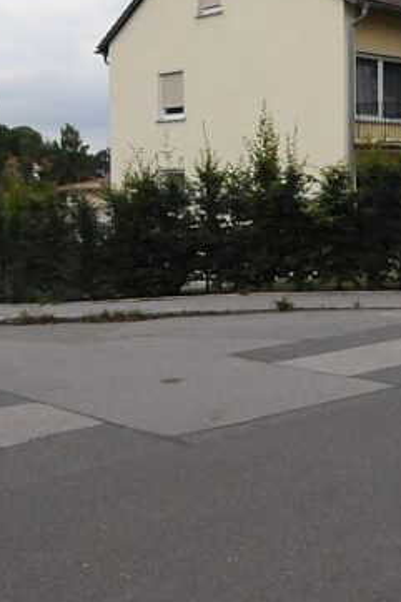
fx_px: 914
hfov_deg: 24.4
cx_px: 306
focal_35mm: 55
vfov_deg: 36.0
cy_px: 187
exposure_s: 1/500
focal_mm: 11
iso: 1600
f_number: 11
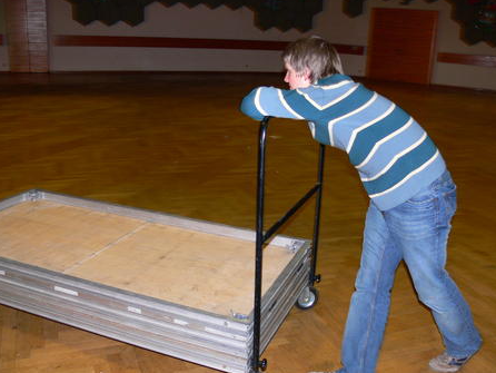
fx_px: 530
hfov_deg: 50.1
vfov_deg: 38.7
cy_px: 190
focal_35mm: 37
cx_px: 256
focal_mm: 7.4
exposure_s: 1/30
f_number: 2.8
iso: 125
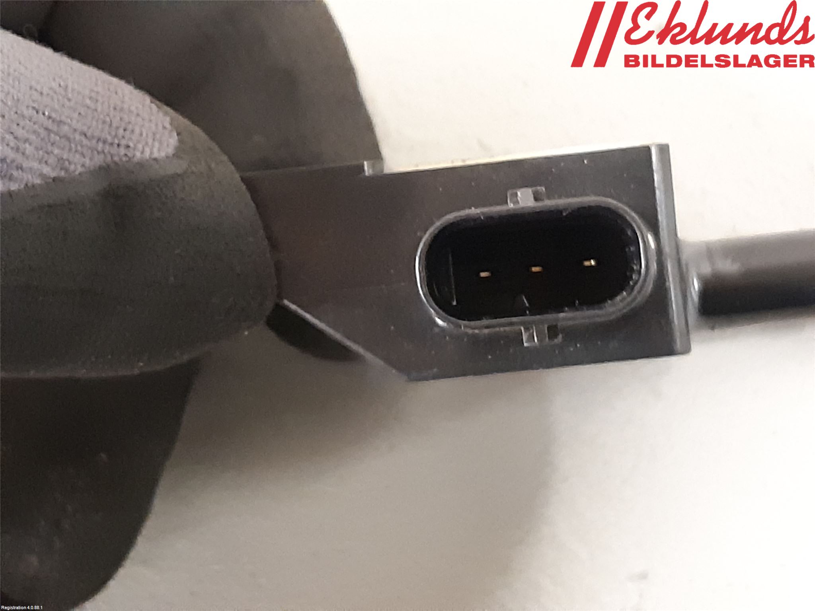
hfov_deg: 67.3
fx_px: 612
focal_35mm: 26
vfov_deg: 53.1
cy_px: 306
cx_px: 408
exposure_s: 1/25
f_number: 1.7
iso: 640
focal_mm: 3.93
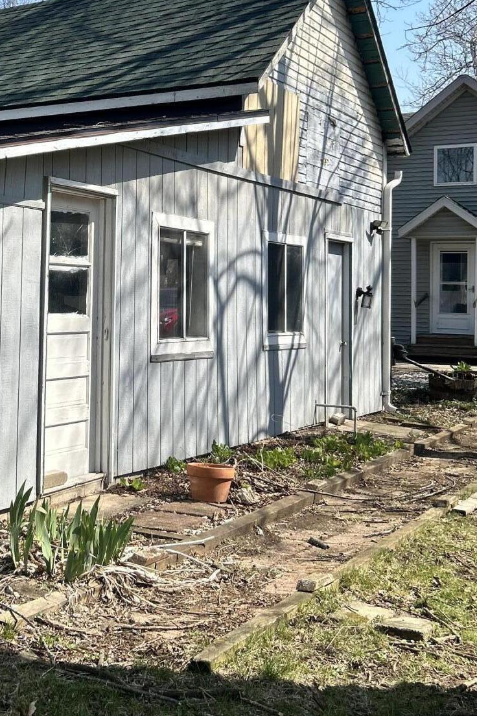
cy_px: 256
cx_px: 76
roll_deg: -2.4
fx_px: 974
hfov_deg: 26.8
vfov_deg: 40.0
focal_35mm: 49
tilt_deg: +3.1
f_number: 1.5
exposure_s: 1/3257
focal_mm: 5.7
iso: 50
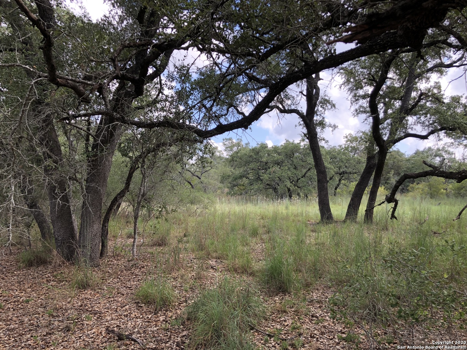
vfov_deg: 49.7
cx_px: 234
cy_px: 175
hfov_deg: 63.4
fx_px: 378
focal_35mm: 28
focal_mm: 4
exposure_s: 1/316
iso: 20
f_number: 1.8
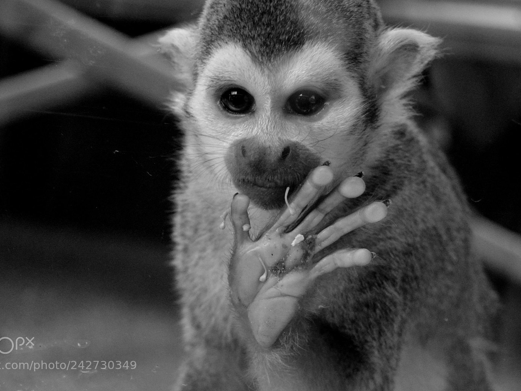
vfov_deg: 26.1
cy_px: 196
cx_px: 239
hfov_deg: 34.3
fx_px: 843
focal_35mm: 56
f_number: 4.5
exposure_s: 1/250
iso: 3200
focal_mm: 34
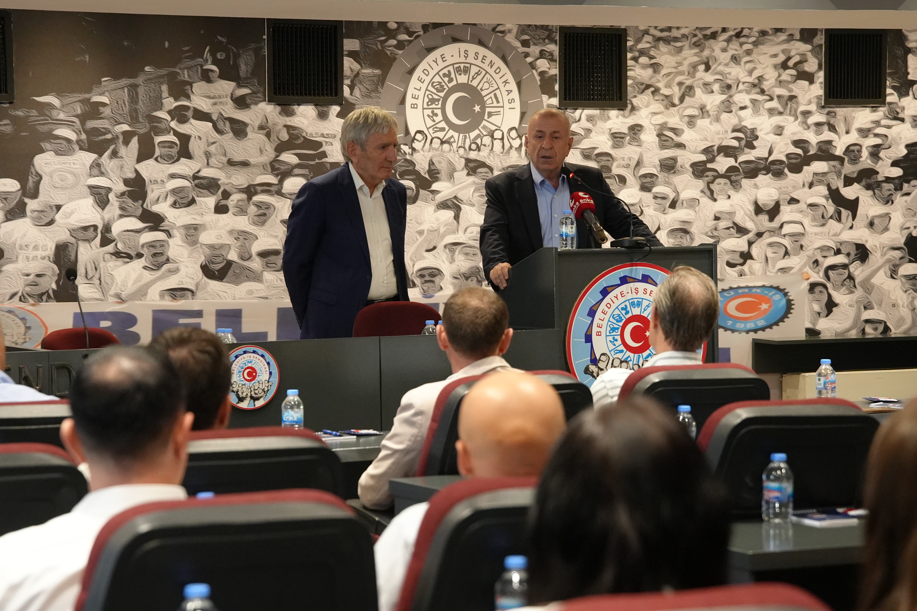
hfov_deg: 19.5
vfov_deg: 13.0
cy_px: 306
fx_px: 2674
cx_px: 458
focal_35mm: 105
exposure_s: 1/160
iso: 5000
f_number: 4
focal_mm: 70
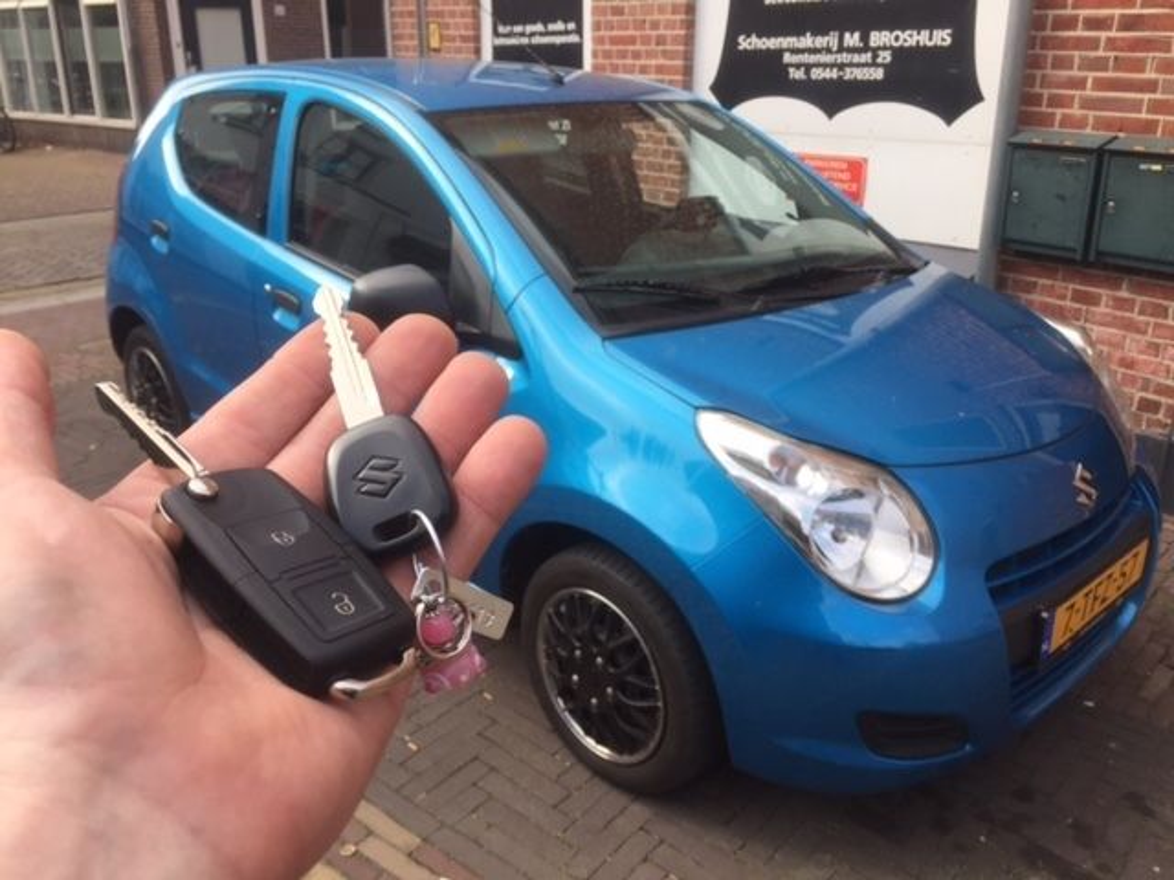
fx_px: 984
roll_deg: +0.1
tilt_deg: -21.3
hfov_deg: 61.7
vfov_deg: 48.2
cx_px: 587
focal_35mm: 29
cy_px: 440
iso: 32
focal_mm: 4.15
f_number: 2.2
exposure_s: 1/842
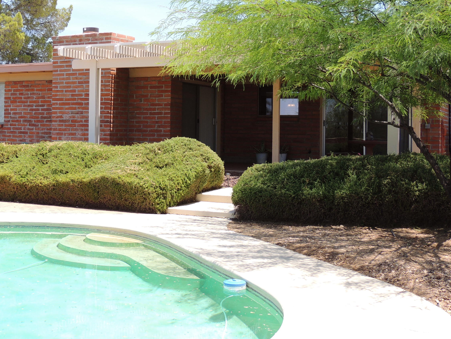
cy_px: 120
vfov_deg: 27.4
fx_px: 691
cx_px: 166
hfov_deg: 35.9
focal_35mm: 53
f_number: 3.3
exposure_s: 1/500
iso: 100
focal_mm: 7.1
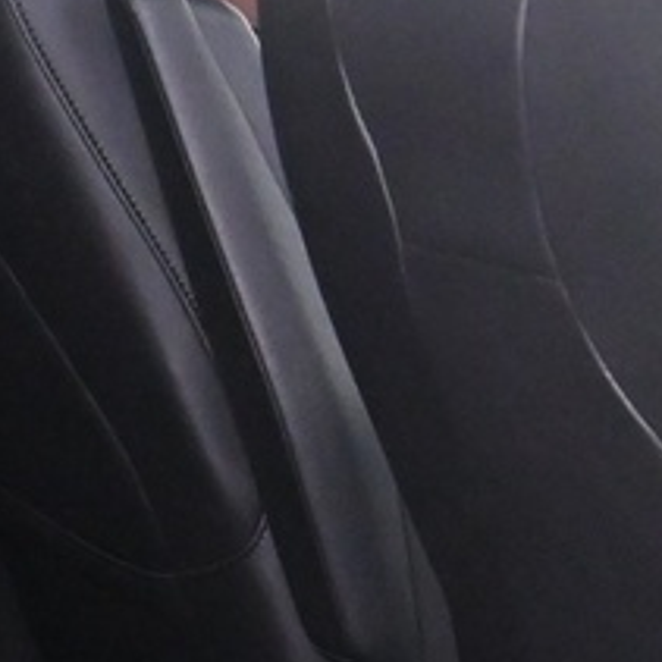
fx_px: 3597
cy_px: 474
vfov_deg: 10.5
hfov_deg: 9.6
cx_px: -787
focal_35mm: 166
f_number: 3.5
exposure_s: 1/15
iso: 3200
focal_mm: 17
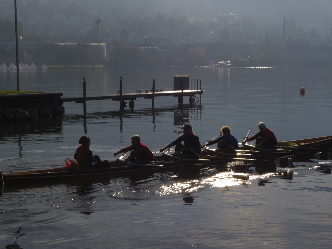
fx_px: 681
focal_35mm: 71
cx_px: 166
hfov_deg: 27.4
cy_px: 124
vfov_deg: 20.7
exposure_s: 1/2000
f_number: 7.1
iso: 125
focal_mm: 12.8
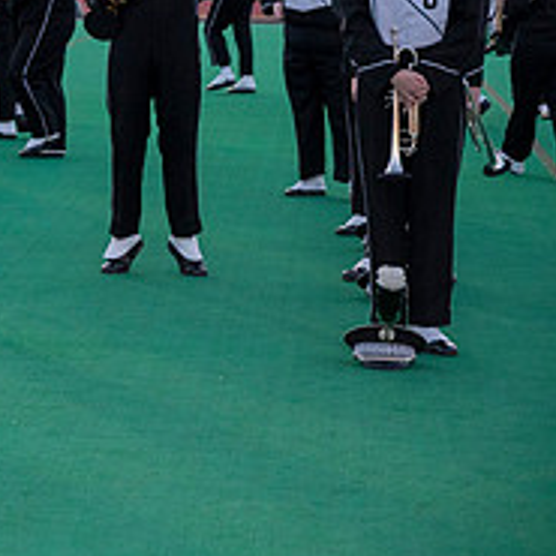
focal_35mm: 186
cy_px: 21
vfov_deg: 9.4
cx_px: -304
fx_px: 3380
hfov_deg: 9.1
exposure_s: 1/3200
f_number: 4
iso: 2000
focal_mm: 70
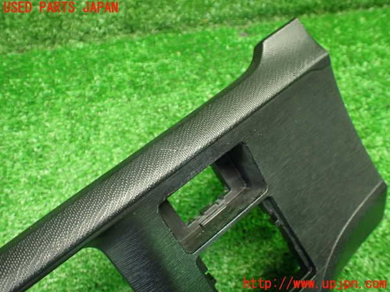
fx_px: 338
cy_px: 146
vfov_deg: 46.8
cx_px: 195
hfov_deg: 60.0
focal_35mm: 30
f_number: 2.3
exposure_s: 1/60
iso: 800
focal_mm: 5.4
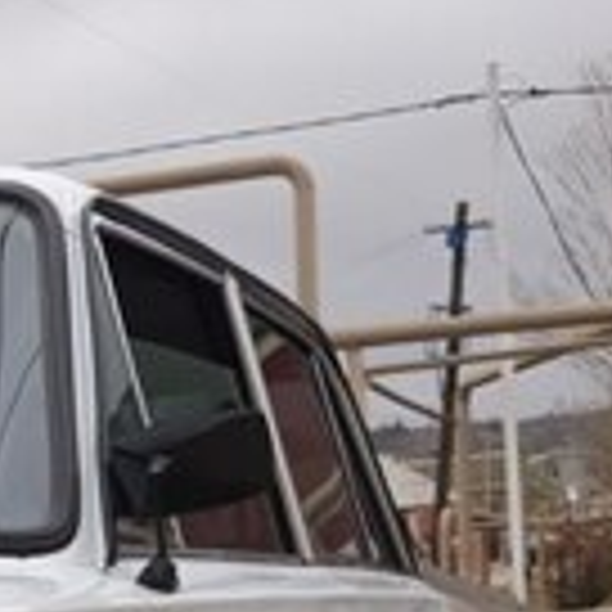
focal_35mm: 87
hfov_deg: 18.7
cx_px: -158
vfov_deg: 18.1
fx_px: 1740
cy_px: 873
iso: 40
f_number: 1.7
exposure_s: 1/223
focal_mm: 3.71
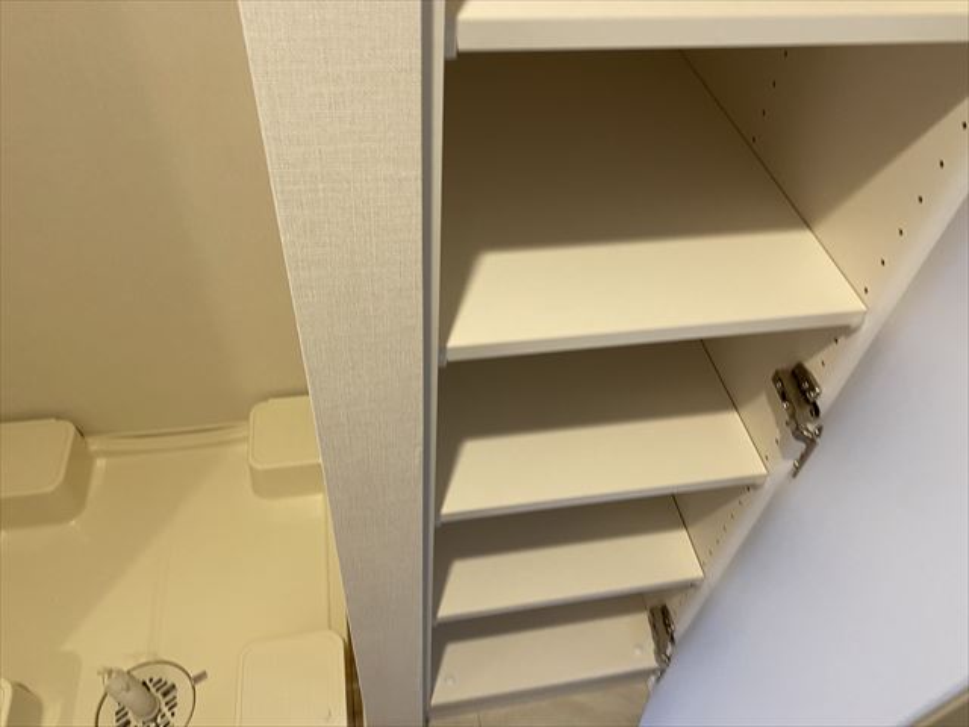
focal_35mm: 26
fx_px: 728
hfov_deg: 67.3
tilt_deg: -46.3
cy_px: 364
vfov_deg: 53.1
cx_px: 484
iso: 125
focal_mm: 4.25
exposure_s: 1/50
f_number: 1.8
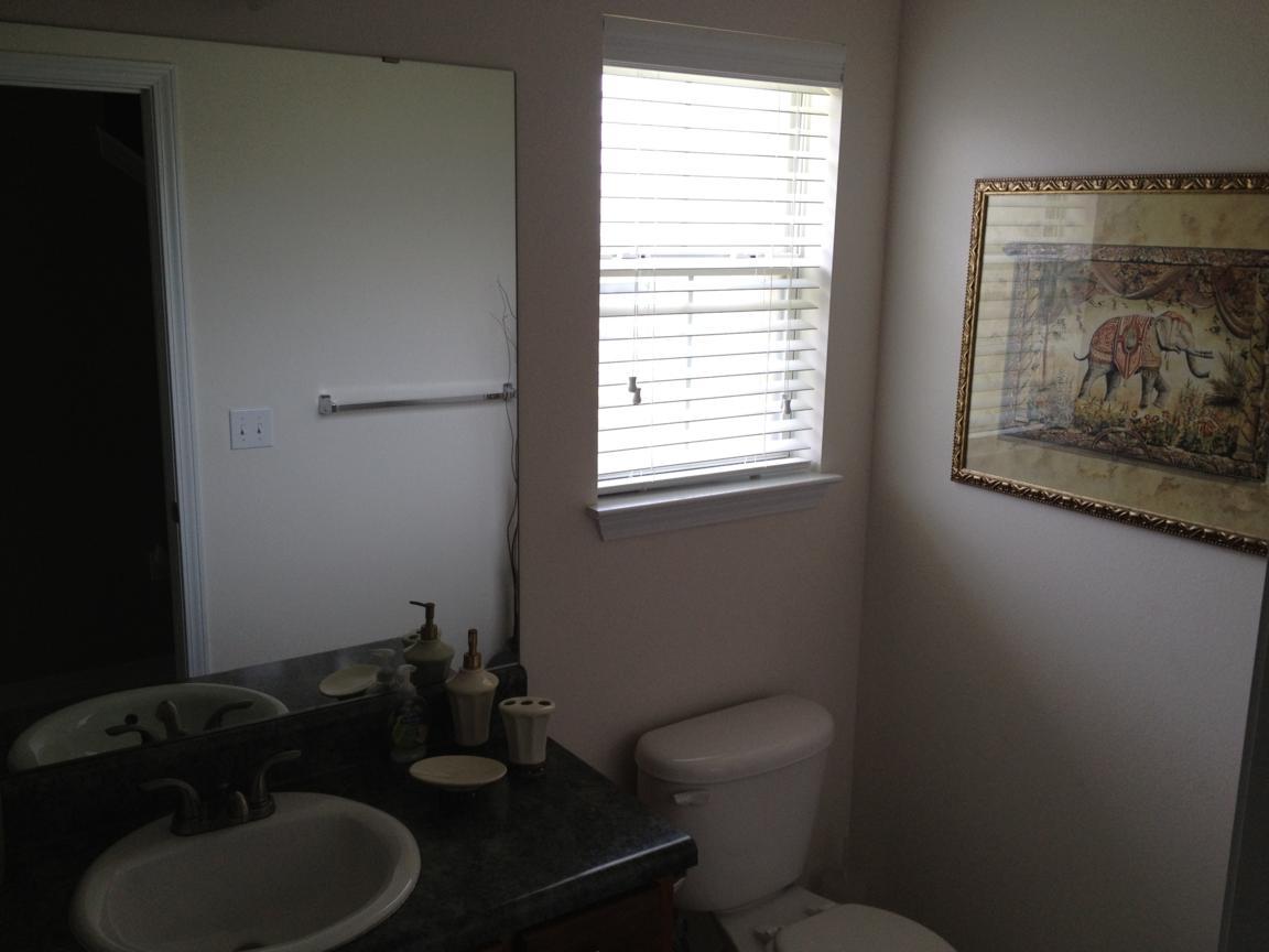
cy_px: 476
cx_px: 634
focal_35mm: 35
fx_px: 1283
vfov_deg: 40.7
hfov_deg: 52.6
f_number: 2.4
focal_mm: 4.28
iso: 80
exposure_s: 1/120
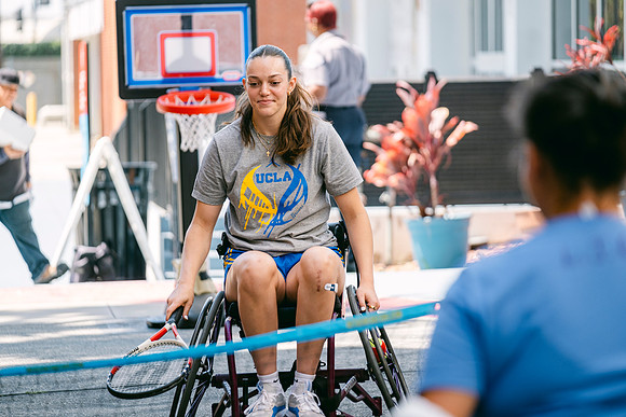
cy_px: 208
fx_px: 2470
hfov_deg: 14.4
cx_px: 313
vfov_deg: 9.7
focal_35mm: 142
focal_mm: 94.5
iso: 160
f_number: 2.8
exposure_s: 1/480
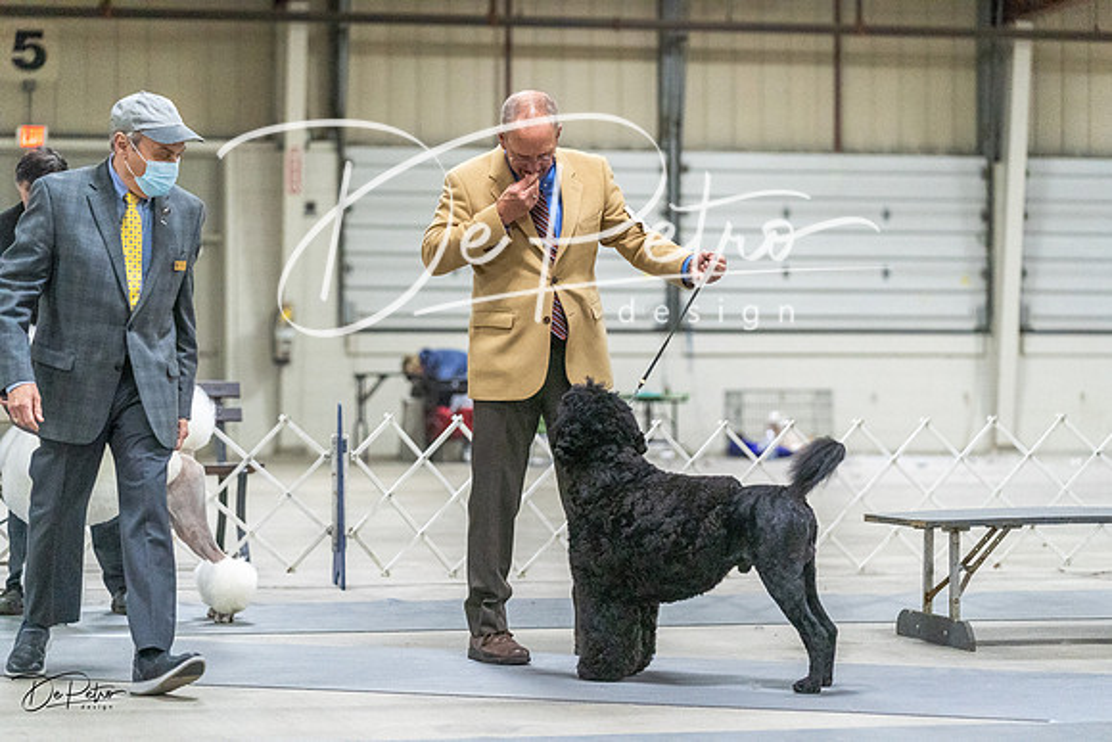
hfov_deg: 18.3
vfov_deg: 12.2
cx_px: 556
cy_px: 371
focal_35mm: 112
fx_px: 3460
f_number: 3.2
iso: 6400
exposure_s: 1/400
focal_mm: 112
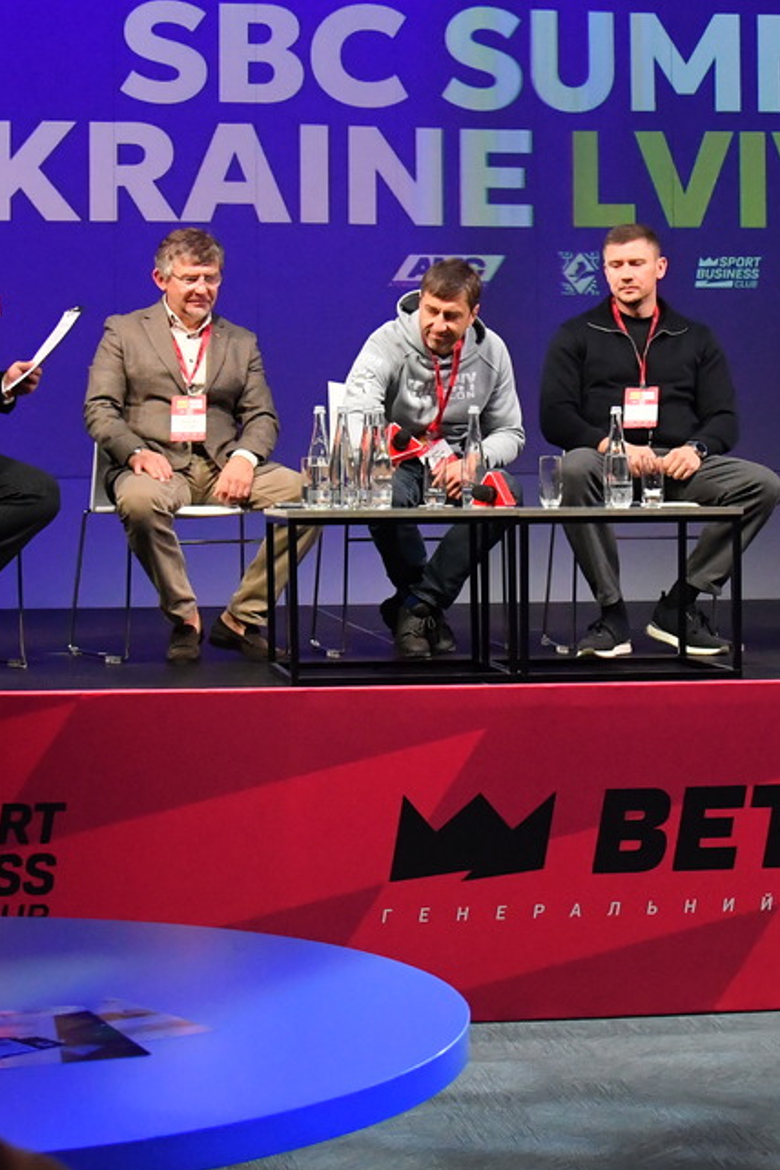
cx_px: 446
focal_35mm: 78
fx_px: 2535
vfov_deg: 26.0
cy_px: 481
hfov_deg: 17.5
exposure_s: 1/400
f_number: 4
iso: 2000
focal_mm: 24
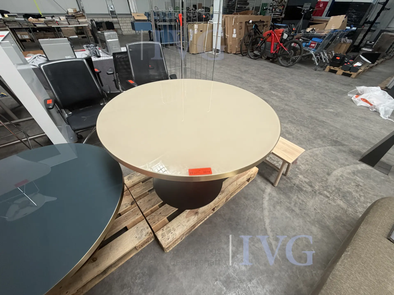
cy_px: 148
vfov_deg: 85.7
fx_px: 159
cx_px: 197
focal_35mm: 14
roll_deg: +1.6
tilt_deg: -41.1
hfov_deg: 102.1
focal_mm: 2.22
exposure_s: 1/121
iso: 200
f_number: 2.2
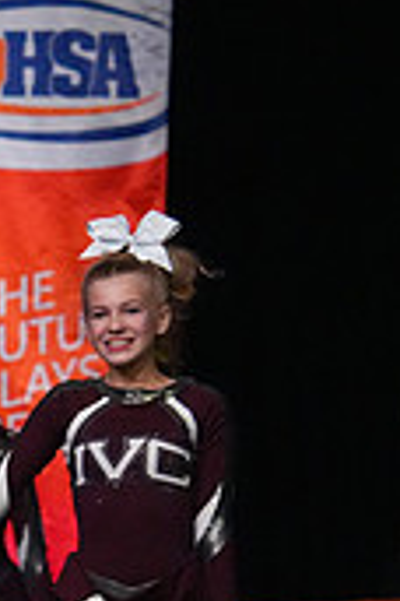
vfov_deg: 3.2
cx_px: -582
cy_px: 652
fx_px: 10716
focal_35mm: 643
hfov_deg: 2.1
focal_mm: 190
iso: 16000
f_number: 5.6
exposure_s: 1/1250
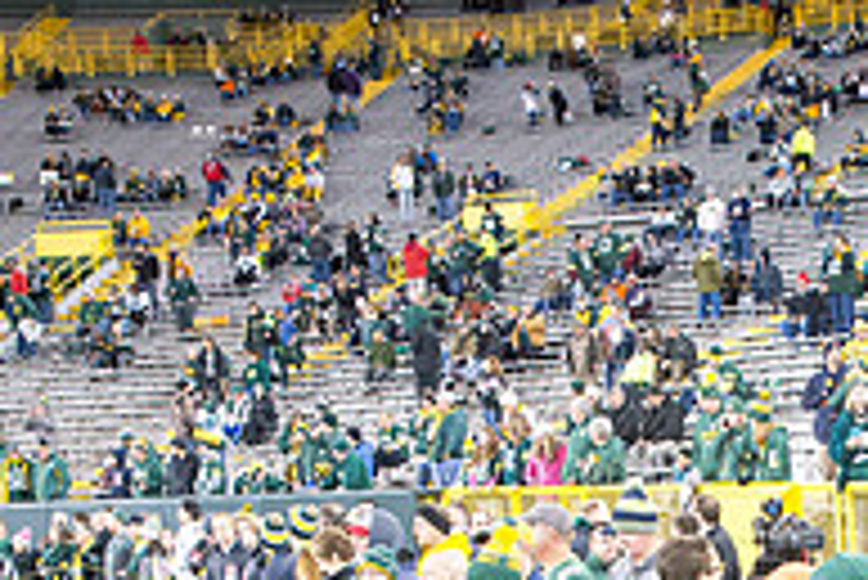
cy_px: 848
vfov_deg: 17.3
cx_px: 872
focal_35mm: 72
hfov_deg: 26.5
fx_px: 1737
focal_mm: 24
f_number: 5
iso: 5000
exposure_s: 1/400
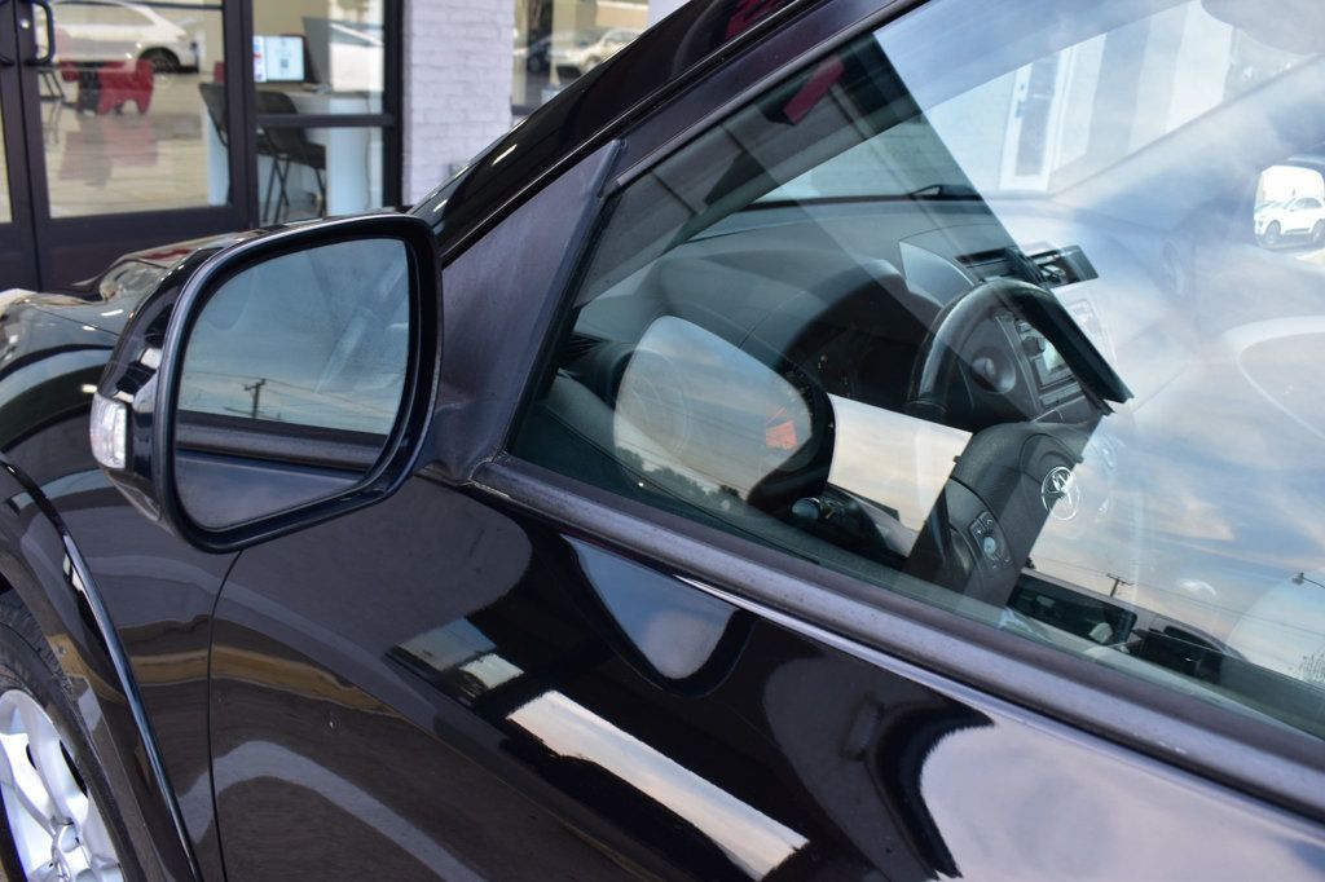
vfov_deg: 43.6
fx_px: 1104
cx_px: 662
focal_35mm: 30
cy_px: 441
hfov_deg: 61.9
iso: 400
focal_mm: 20
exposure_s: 1/50
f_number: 8
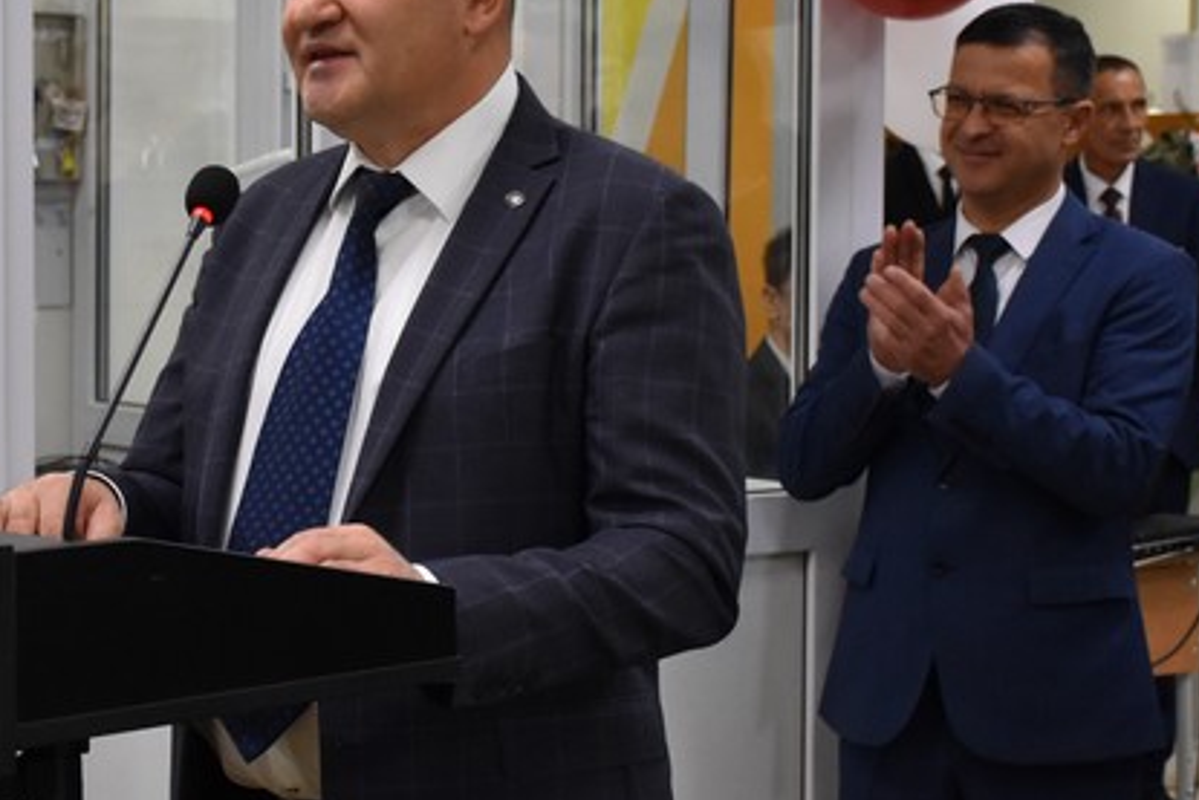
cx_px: 415
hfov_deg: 19.6
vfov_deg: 13.2
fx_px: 3465
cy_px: 384
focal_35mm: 104
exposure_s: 1/125
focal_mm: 32
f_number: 4
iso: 1400
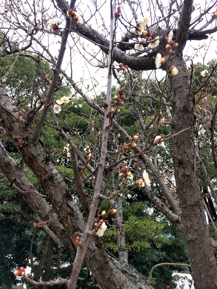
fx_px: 242
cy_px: 144
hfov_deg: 48.2
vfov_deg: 61.7
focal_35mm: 29
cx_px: 108
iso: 25
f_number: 2.2
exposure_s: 1/40
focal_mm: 4.15
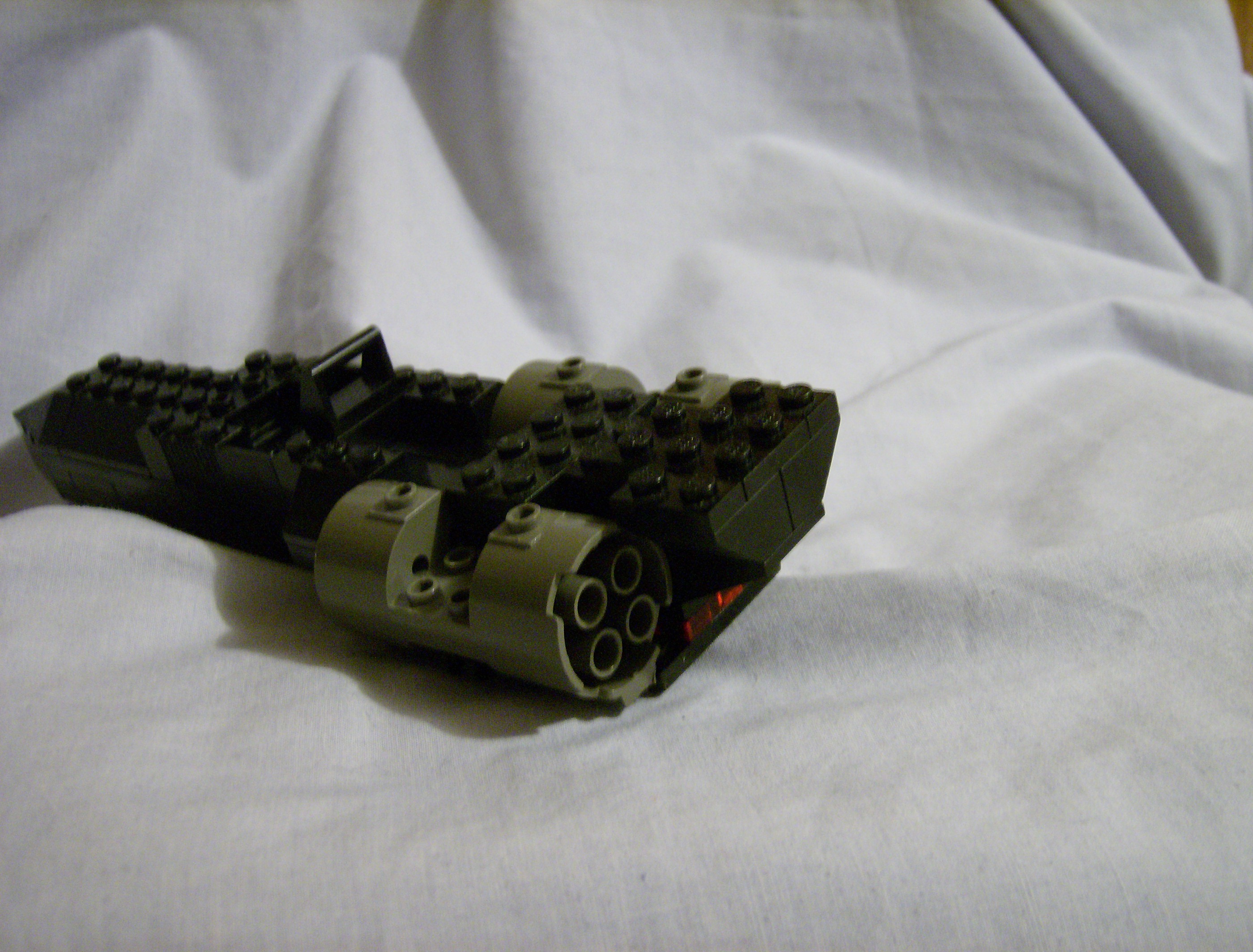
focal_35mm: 38
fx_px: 1382
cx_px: 626
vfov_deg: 38.0
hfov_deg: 48.8
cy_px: 476
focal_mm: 6.4
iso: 200
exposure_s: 1/7.61
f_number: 2.9
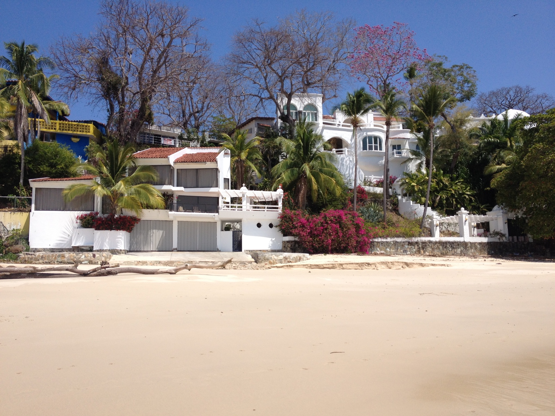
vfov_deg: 40.7
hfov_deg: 52.6
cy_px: 208
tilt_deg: +4.6
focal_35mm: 35
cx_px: 278
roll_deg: +1.4
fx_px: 561
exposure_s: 1/2404
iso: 50
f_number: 2.4
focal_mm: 4.28
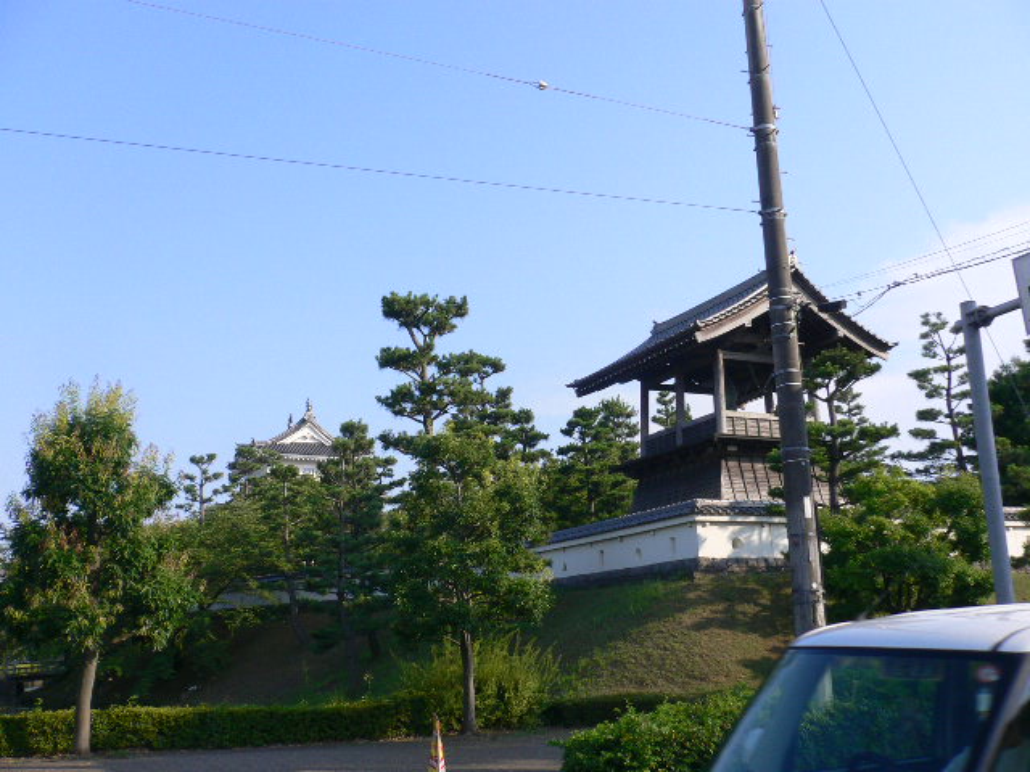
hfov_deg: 52.6
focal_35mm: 35
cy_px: 386
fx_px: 1041
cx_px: 515
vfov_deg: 40.7
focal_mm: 5.8
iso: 80
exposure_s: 1/250
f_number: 5.6
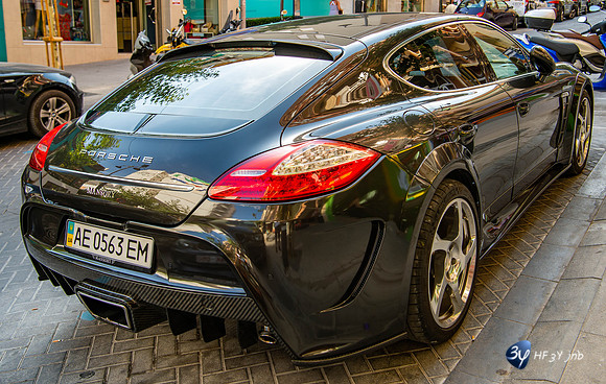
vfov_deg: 33.0
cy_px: 157
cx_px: 320
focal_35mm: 39
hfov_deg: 50.2
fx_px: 647
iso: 100
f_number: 5
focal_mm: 34
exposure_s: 1/100
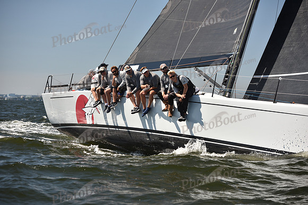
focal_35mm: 110
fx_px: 941
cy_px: 102
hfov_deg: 18.6
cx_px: 154
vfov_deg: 12.5
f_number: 4
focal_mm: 110
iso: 250
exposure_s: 1/1000
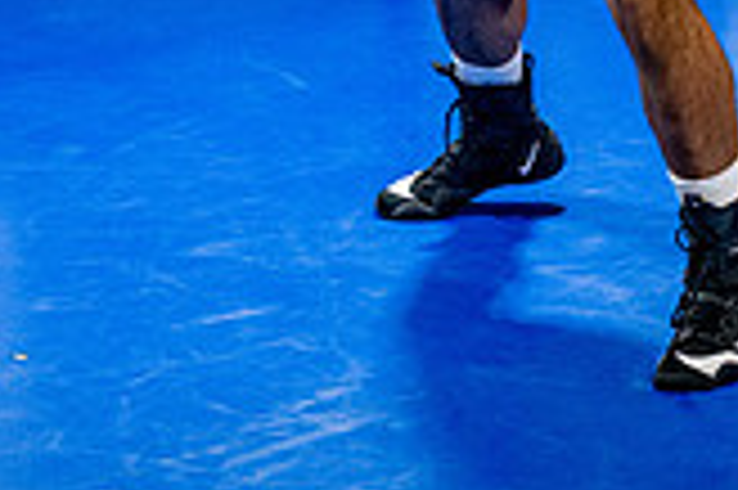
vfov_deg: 7.3
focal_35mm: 184
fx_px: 3768
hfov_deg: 11.1
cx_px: 720
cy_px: -357
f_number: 2.8
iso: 5000
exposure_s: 1/800
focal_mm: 35
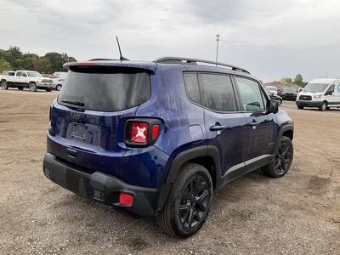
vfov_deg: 48.2
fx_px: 285
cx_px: 170
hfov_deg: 61.7
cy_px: 128
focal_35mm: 29
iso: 25
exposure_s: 1/403
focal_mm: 3
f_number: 1.8
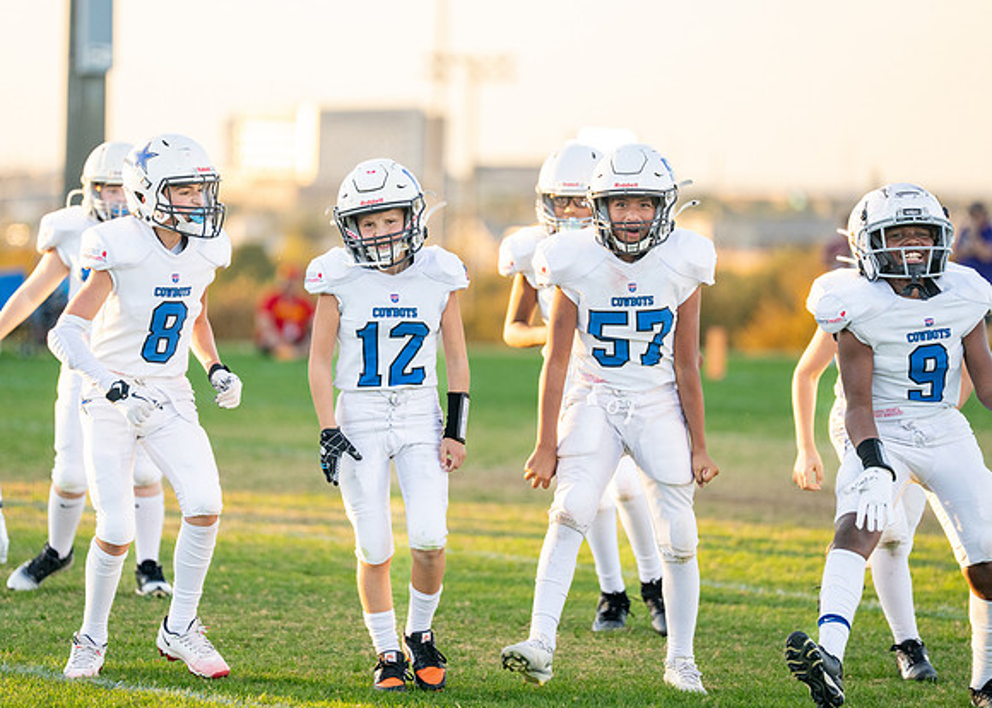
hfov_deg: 8.6
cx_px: 427
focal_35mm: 235
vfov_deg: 6.1
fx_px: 6614
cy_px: 322
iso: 1000
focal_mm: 200
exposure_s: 1/1600
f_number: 2.8
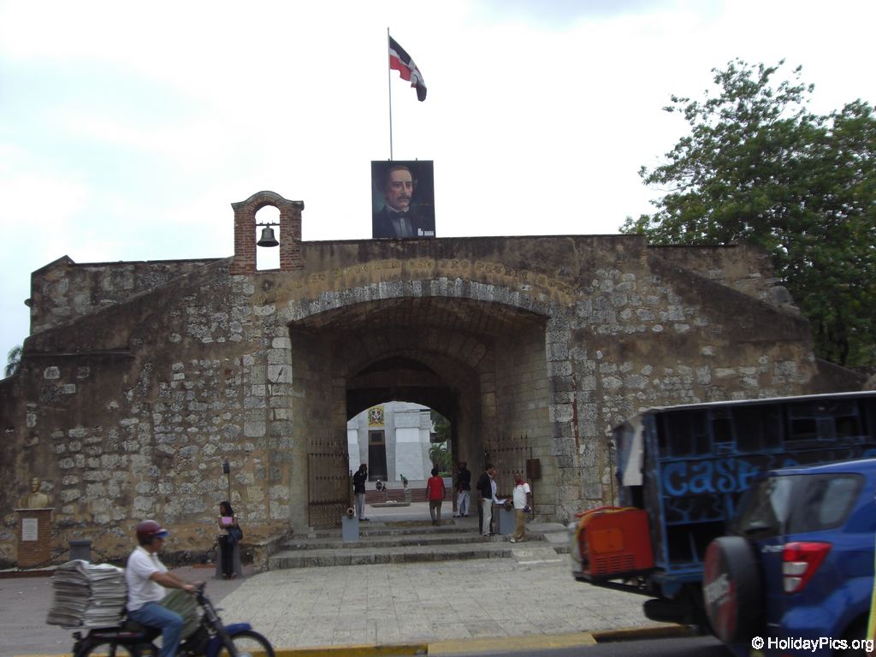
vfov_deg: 37.7
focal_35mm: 38
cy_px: 328
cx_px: 438
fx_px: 962
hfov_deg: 49.0
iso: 64
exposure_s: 1/160
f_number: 8
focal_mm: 6.2
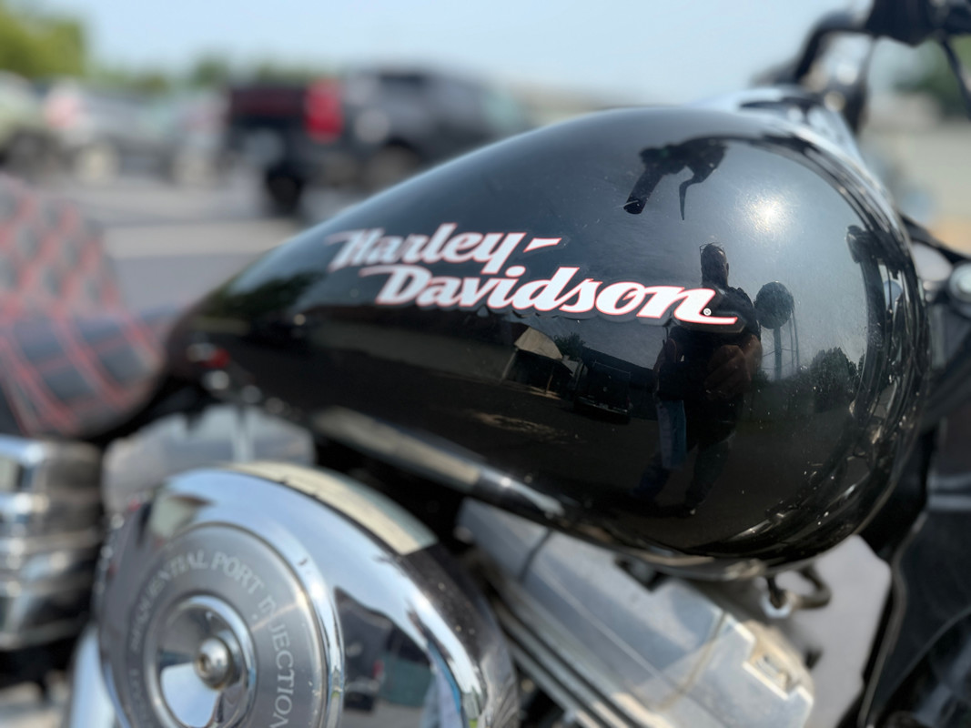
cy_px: 364
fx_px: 673
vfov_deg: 56.8
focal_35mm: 24
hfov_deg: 71.6
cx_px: 486
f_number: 1.78
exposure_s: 1/2370
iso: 80
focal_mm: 6.76
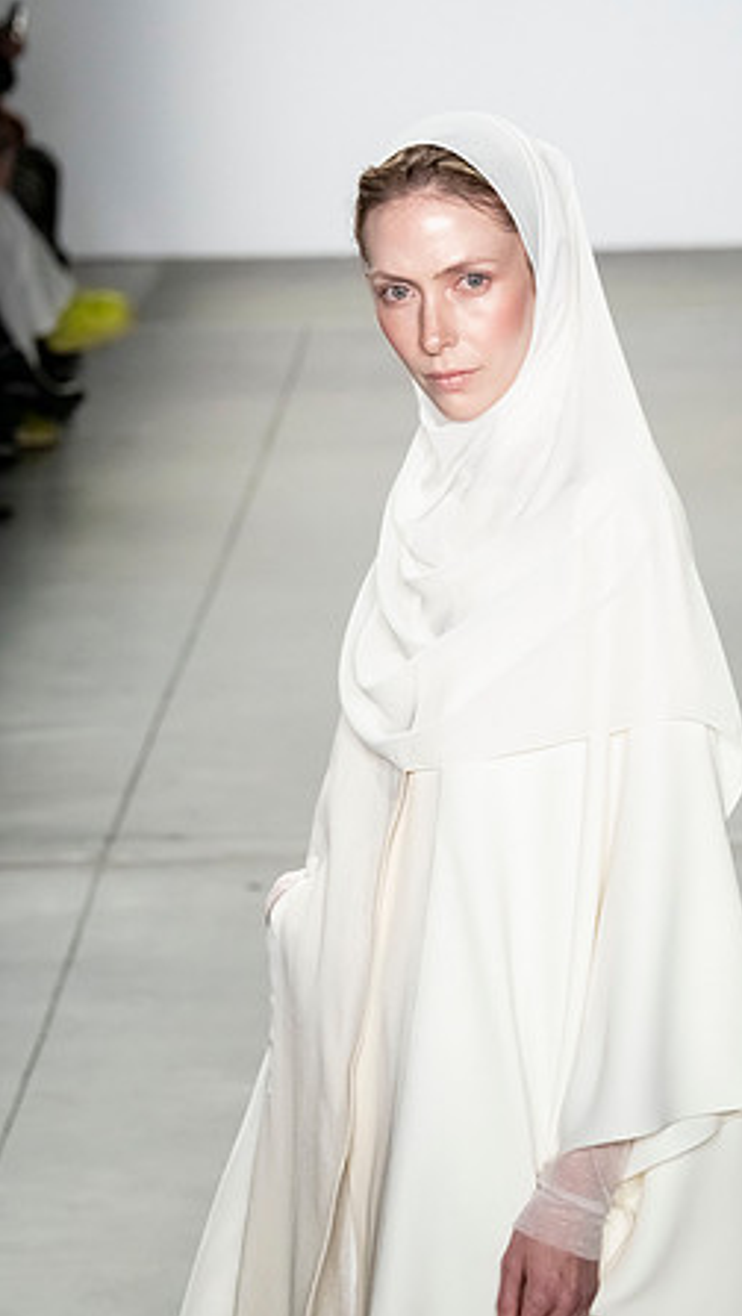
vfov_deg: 9.8
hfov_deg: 5.6
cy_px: 659
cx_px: 375
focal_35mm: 219
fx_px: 7647
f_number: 5.6
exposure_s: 1/400
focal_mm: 100
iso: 1600
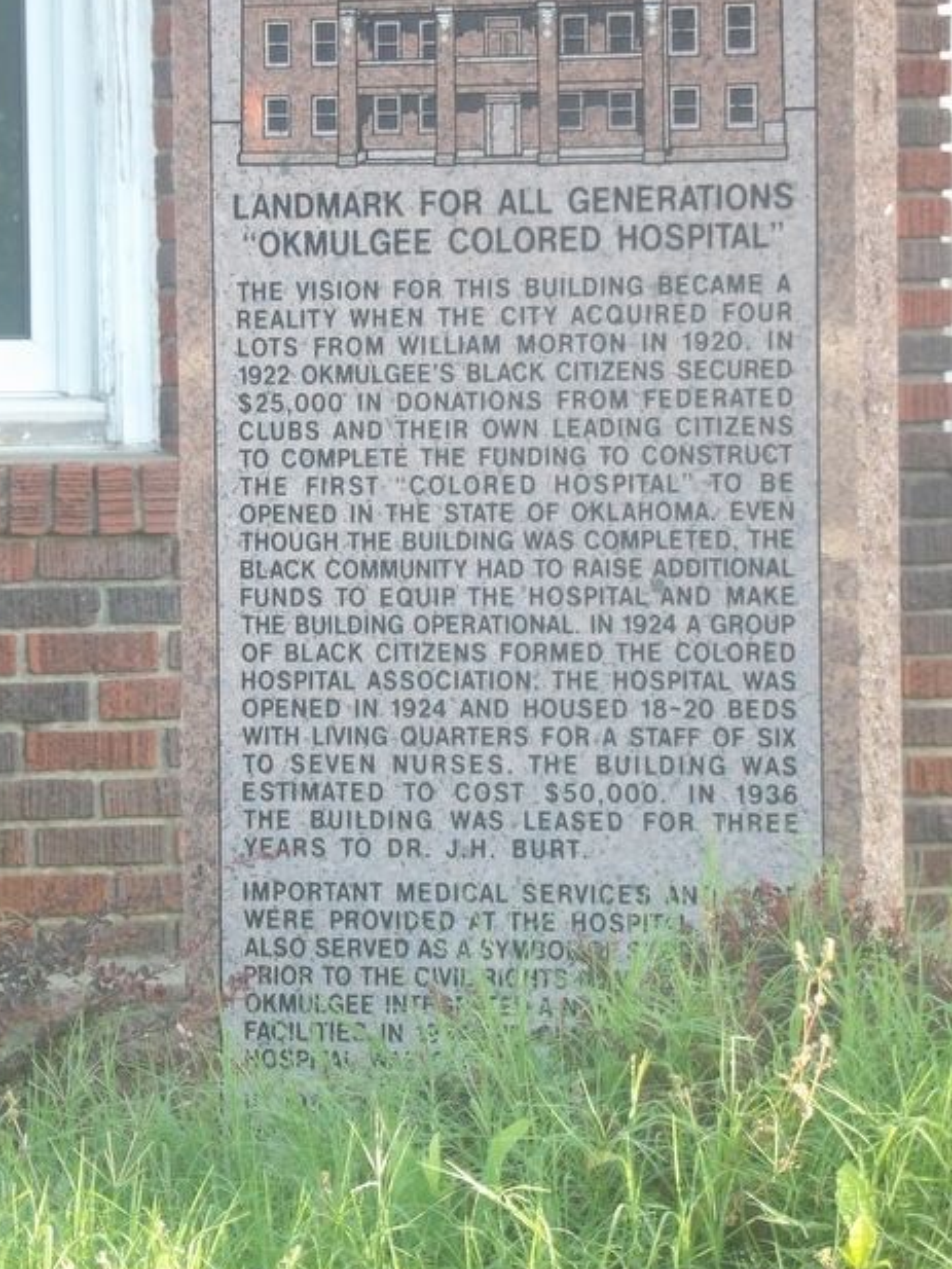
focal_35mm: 288
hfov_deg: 5.2
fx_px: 10557
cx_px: 452
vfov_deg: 6.9
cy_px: 535
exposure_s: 1/57
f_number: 4
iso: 200
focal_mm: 39.8
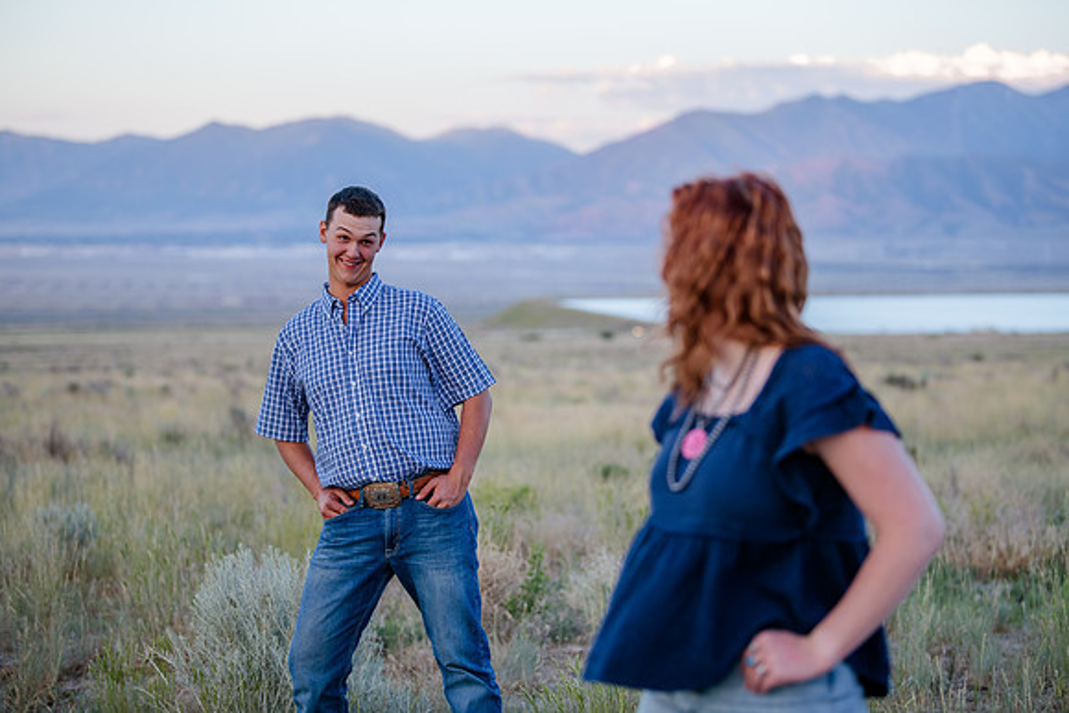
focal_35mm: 97
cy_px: 356
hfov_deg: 21.0
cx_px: 534
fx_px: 2888
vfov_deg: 14.1
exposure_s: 1/200
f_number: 2.8
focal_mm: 95
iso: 200
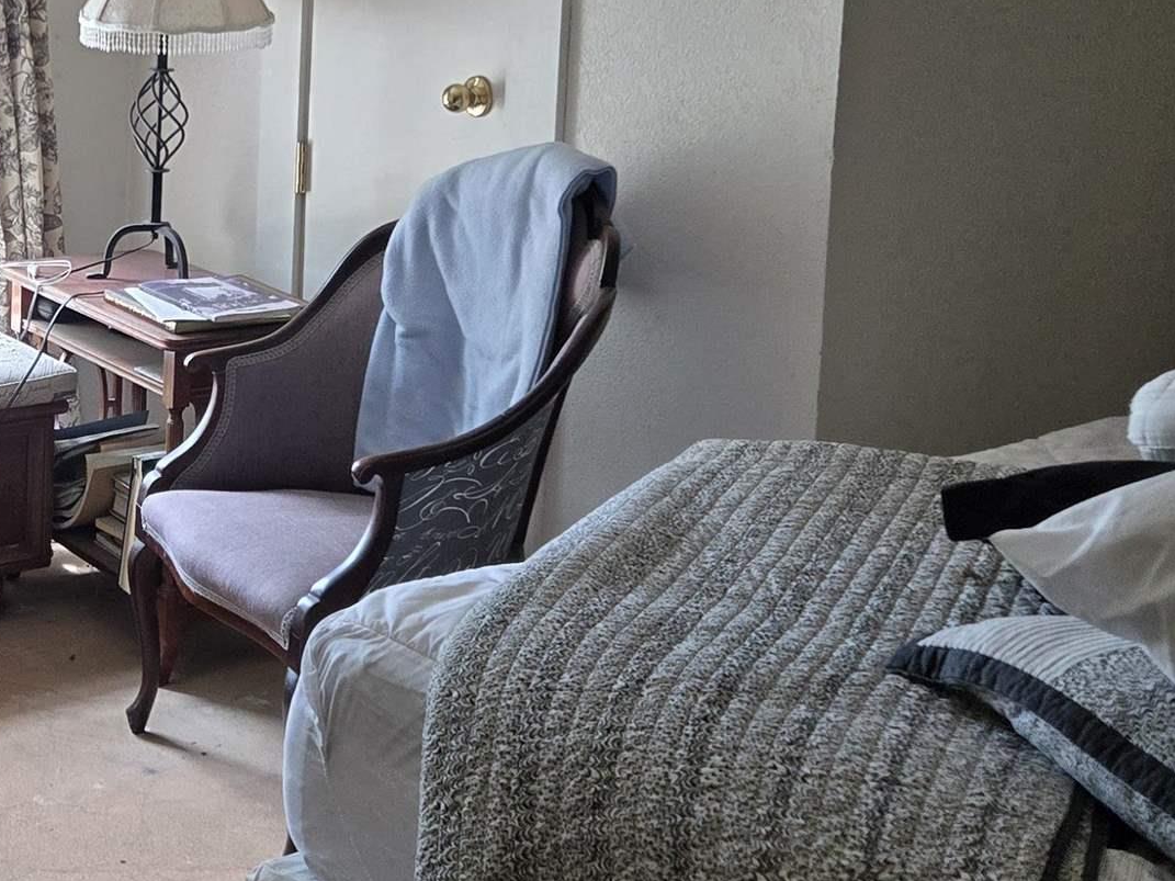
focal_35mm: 66
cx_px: 54
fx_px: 2240
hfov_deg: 28.0
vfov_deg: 22.0
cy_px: 182
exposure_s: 1/180
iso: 250
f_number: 1.8
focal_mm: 5.4
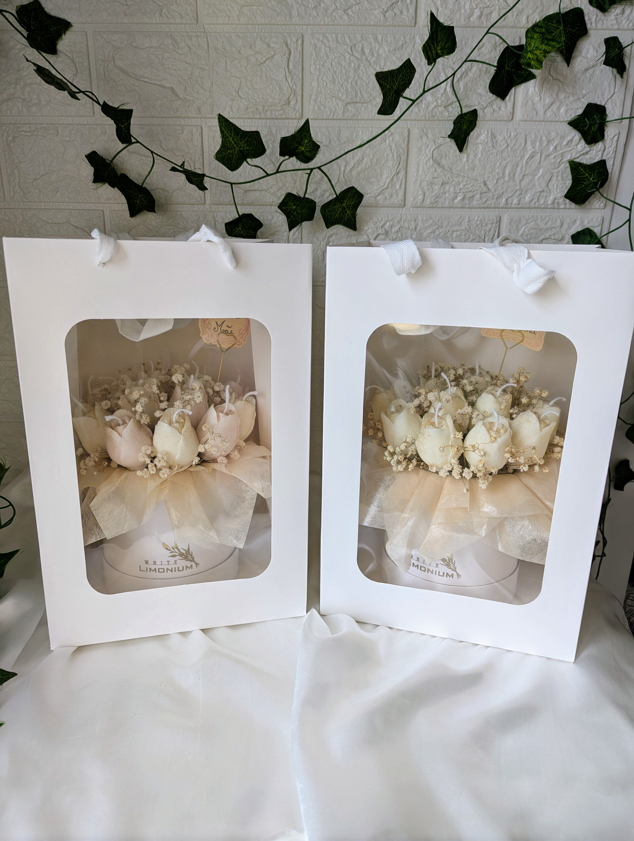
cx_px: 317
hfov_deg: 56.9
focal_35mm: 24
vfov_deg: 71.5
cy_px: 420
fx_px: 585
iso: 48
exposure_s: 1/181
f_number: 1.85
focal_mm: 6.81
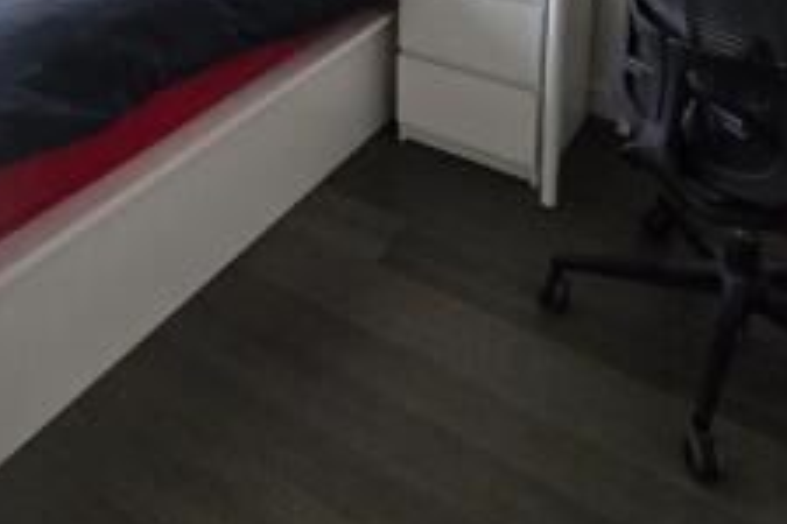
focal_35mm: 35
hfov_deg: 53.2
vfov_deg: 28.5
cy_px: -208
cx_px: 250
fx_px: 765
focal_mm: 2.2
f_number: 2.2
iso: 200
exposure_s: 1/359
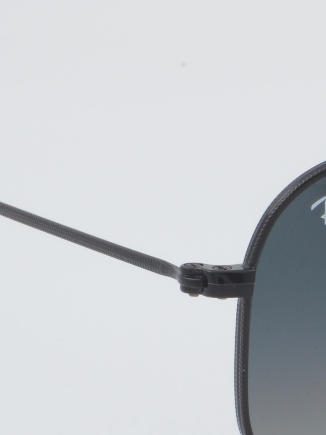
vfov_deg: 9.7
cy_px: 296
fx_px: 2561
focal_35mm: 204
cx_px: 409
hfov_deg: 7.2
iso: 100
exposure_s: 1/3
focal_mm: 50
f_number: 32
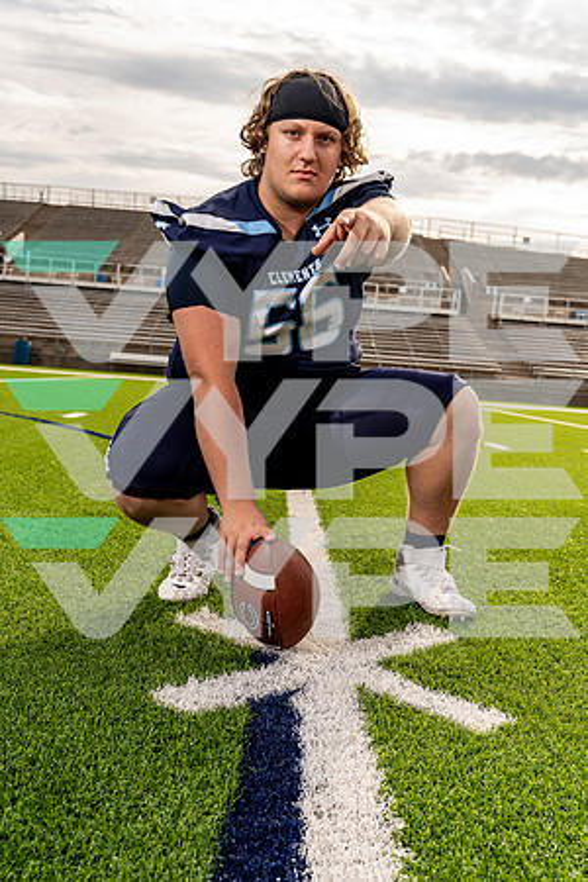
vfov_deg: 50.7
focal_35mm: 38
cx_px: 294
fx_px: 931
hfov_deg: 35.1
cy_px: 441
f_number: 5.6
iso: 100
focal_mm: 38
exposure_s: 1/250
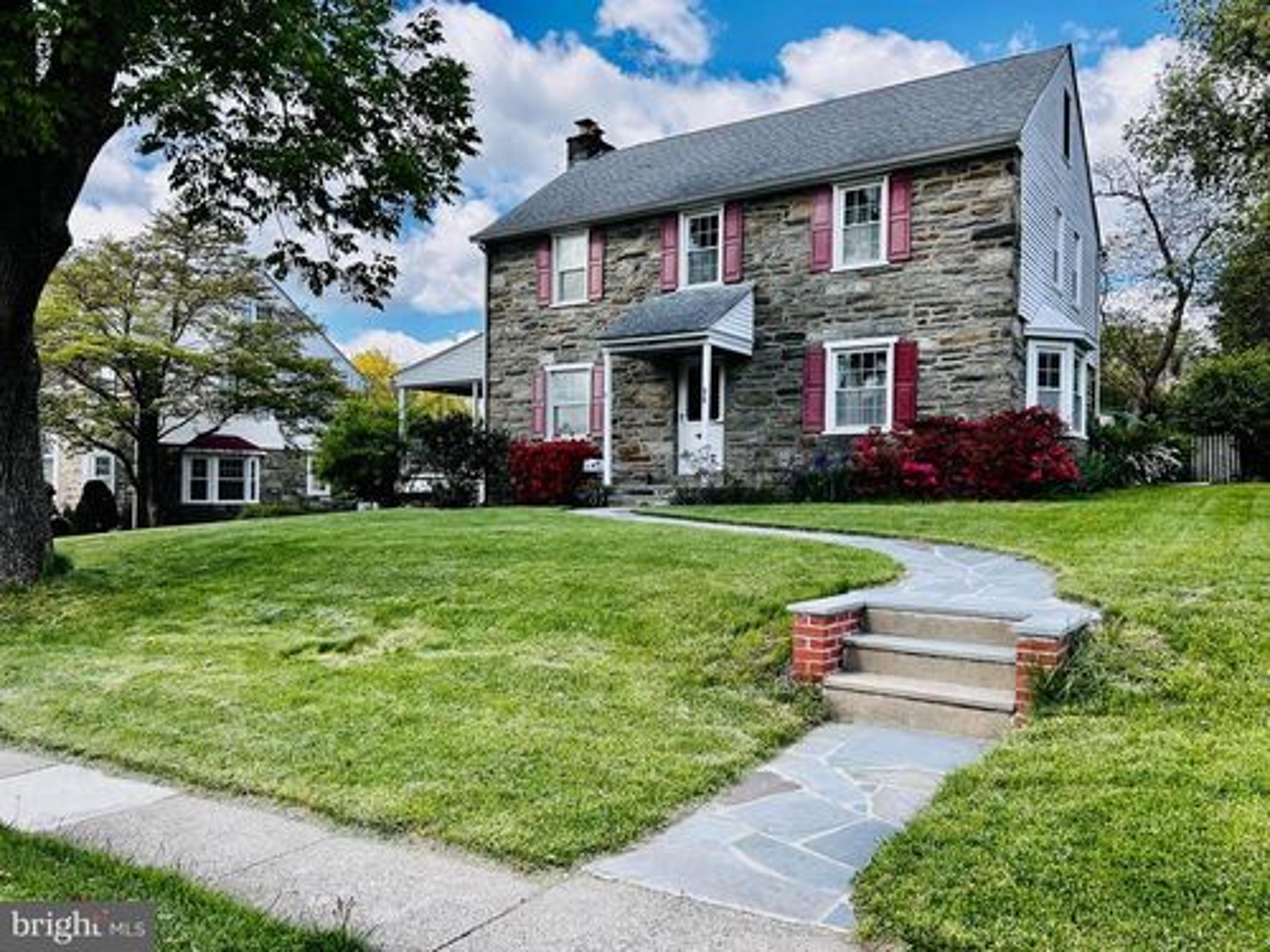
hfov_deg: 67.3
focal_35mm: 26
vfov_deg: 53.1
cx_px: 635
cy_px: 476
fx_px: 954
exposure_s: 1/1431
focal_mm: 5.7
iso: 50
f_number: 1.5
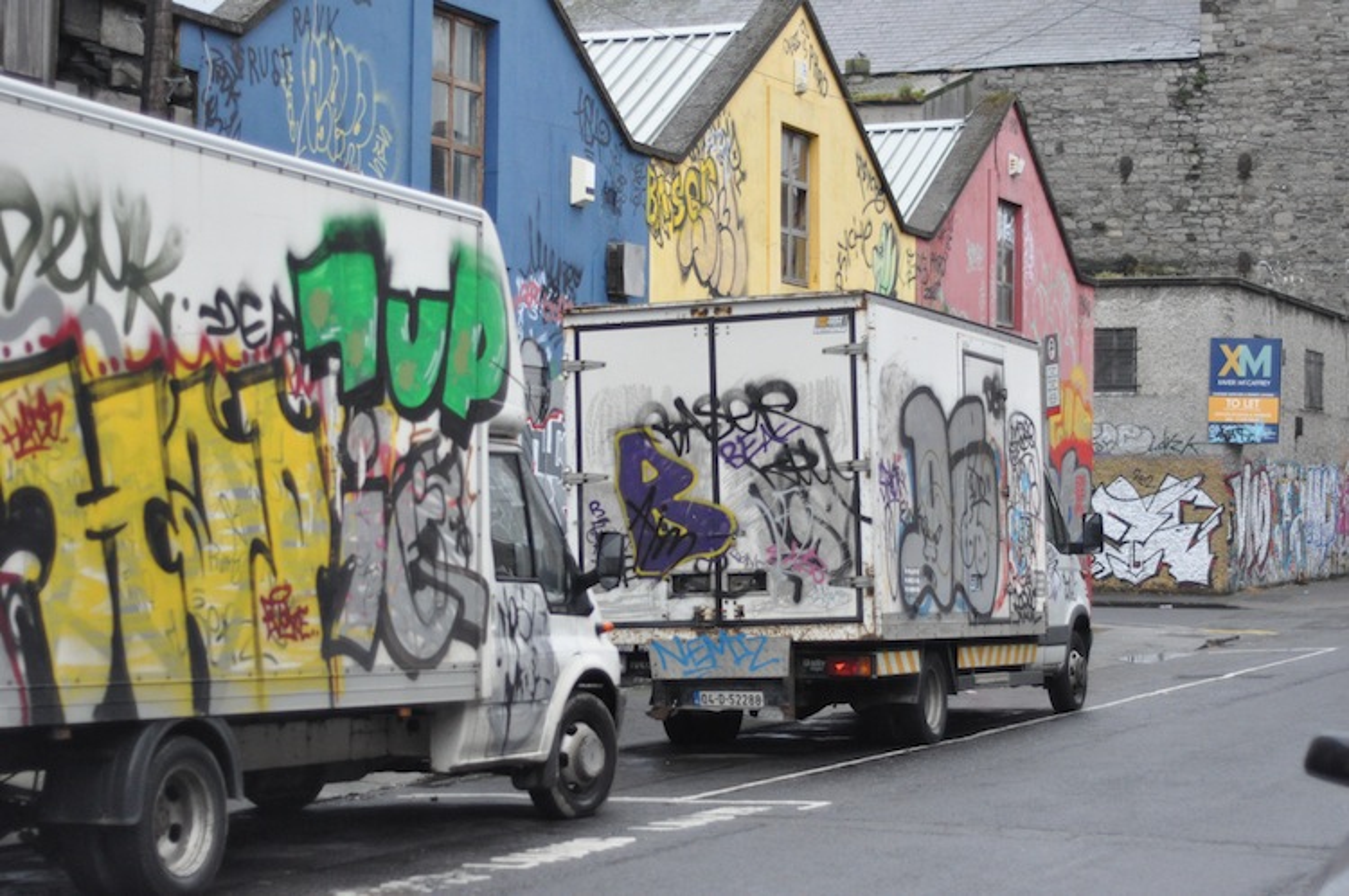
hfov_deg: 27.0
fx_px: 2807
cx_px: 674
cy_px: 448
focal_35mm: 75
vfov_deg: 18.1
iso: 1600
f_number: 2
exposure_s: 1/2000
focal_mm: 50
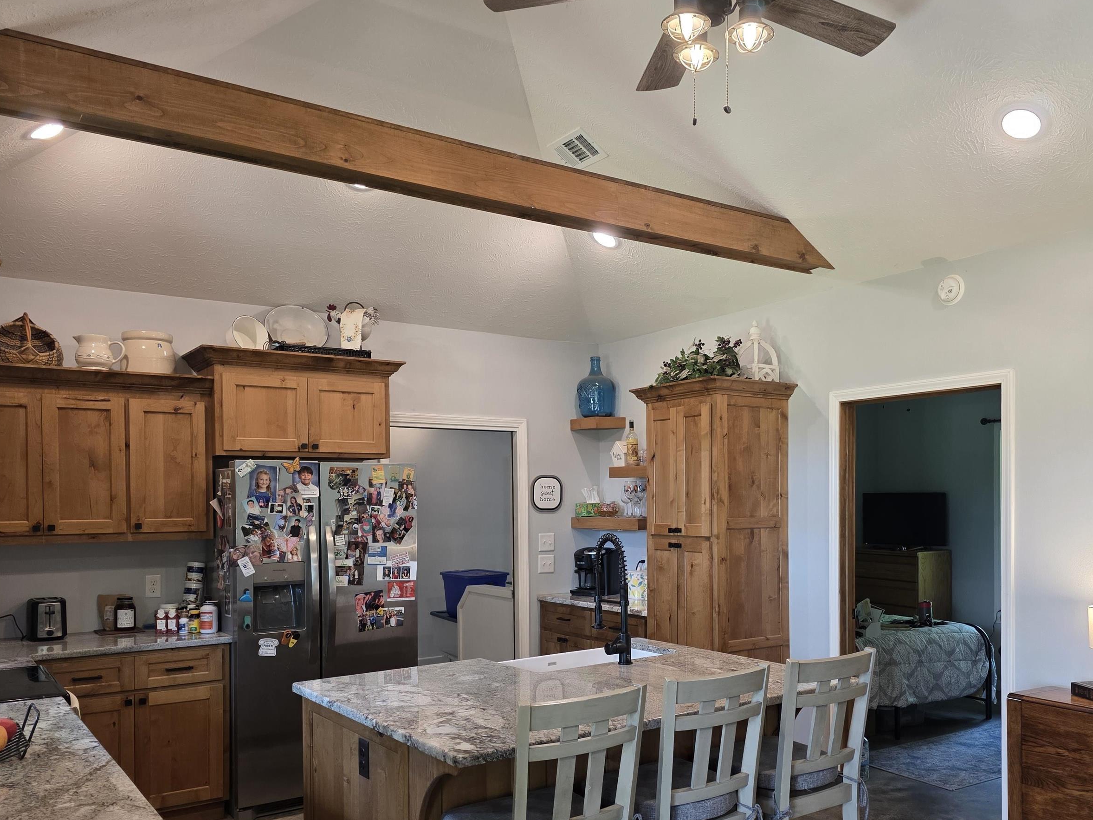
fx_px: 947
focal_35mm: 30
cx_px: 610
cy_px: 498
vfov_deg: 46.5
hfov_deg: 59.8
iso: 250
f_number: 1.7
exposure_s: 1/120
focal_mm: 6.3
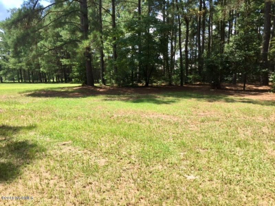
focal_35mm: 29
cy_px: 103
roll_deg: -0.6
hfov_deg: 61.7
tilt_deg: -8.3
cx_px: 138
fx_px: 230
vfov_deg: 48.2
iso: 32
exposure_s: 1/694
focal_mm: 4.15
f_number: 2.2
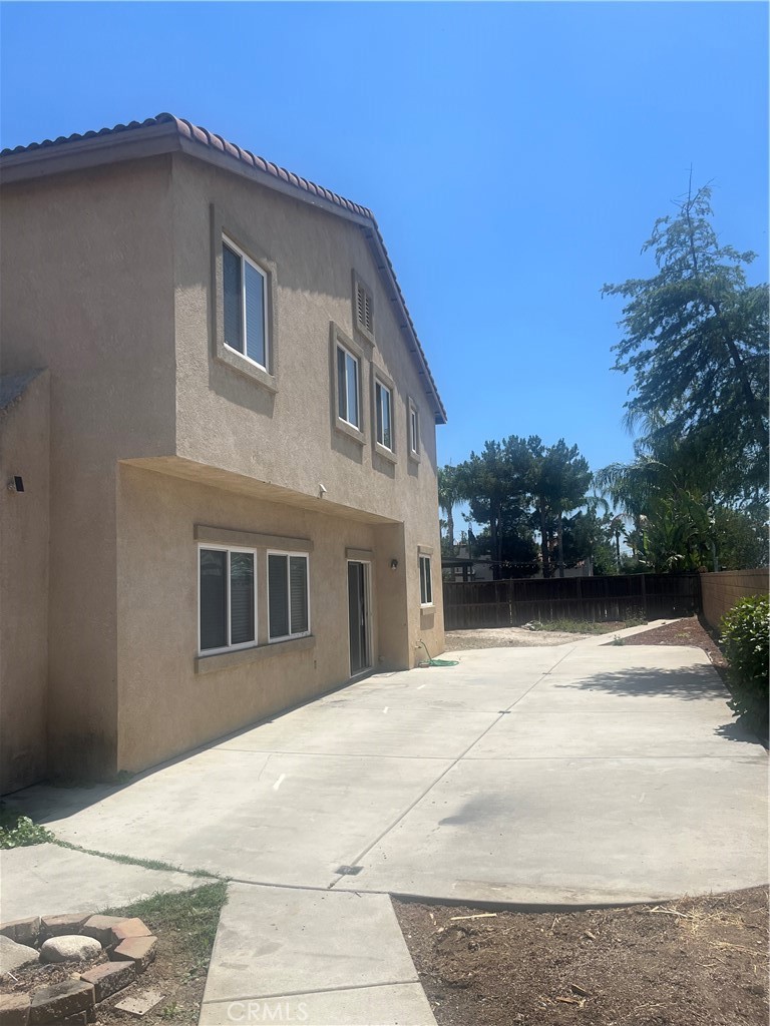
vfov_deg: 67.3
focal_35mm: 26
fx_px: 771
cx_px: 385
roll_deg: +1.1
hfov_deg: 53.1
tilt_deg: +7.2
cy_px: 513
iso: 50
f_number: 1.6
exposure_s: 1/5076
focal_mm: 5.1
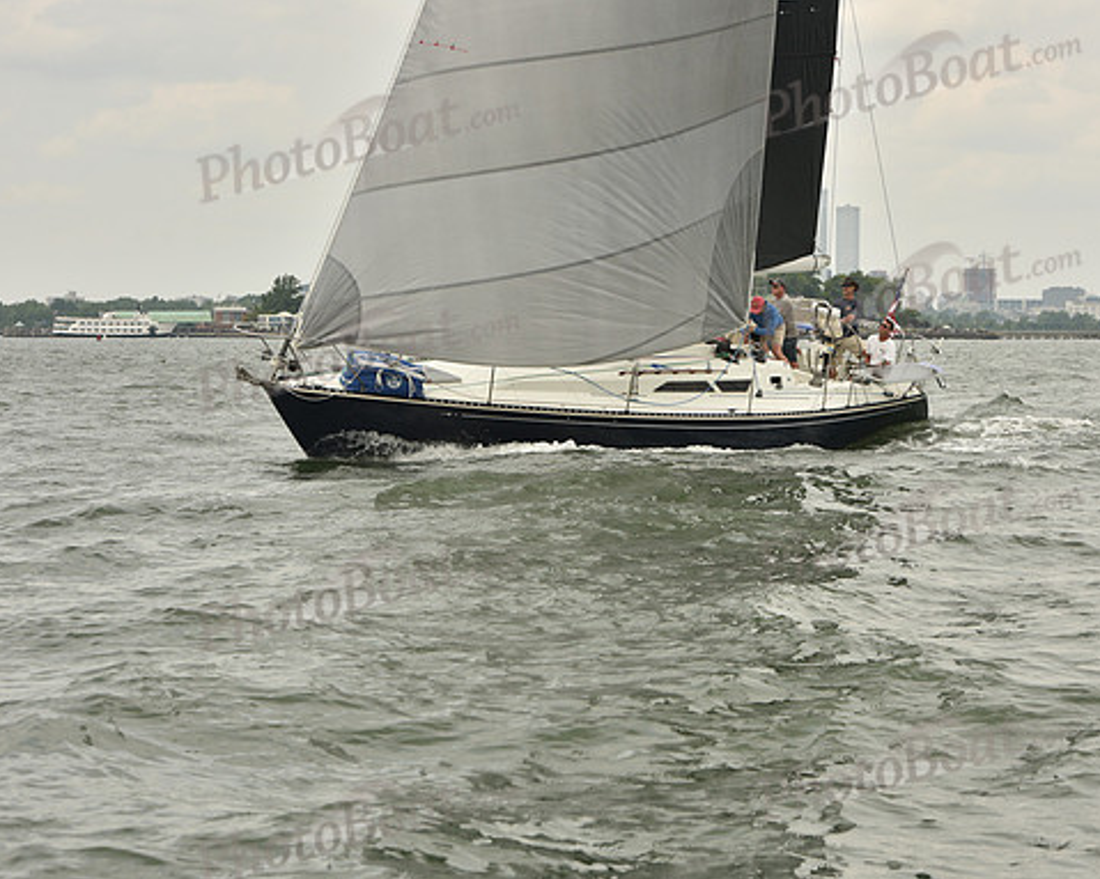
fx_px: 3515
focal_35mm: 108
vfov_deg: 14.3
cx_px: 641
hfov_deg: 17.8
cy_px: 442
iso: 250
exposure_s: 1/640
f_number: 9
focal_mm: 95
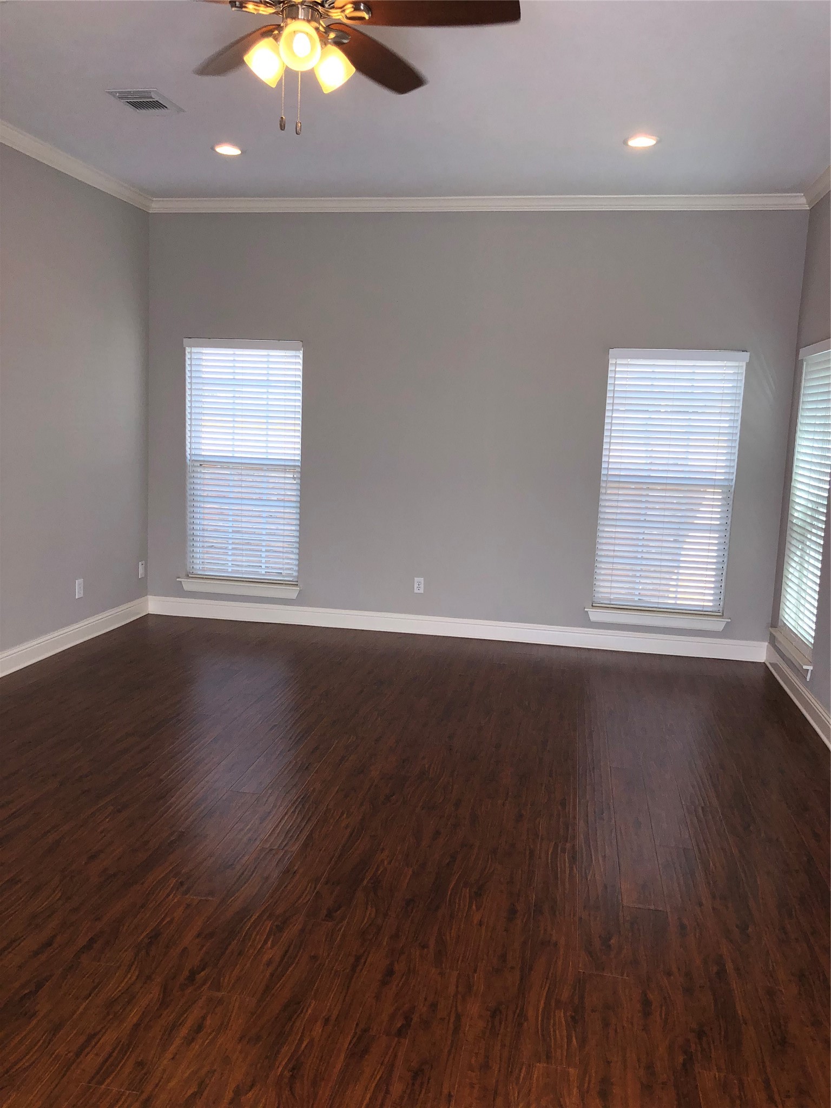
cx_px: 416
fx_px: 896
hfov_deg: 49.7
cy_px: 554
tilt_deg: -8.3
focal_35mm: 28
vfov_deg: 63.4
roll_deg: -2.3
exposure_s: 1/224
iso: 20
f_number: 1.8
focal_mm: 4
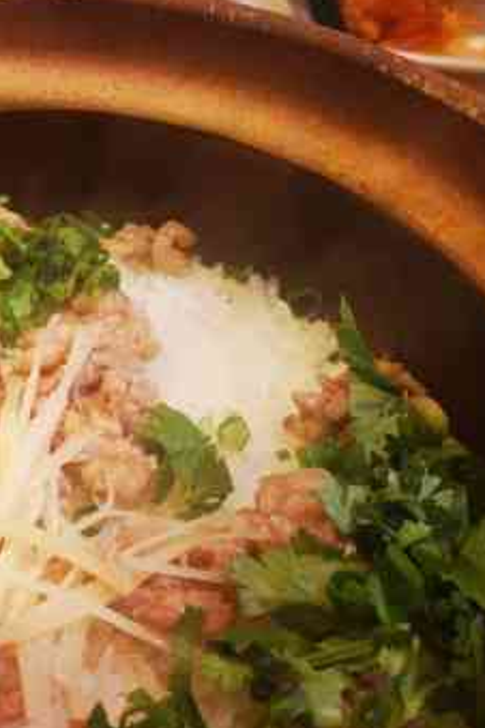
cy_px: 516
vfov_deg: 34.0
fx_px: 1172
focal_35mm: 58
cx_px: -43
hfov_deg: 22.2
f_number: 1.8
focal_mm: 4.75
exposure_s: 1/50
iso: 400
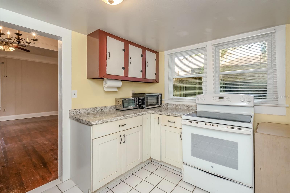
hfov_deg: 96.7
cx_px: 145
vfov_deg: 73.7
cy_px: 96
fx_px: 129
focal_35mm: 16
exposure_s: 1/60
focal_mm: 16
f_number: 6.7
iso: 500
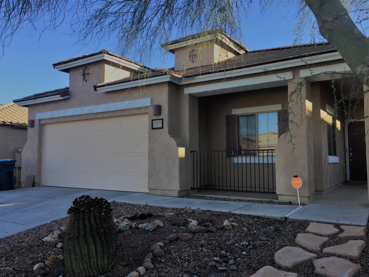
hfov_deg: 61.7
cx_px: 184
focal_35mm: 29
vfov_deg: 48.2
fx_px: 309
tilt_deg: +5.0
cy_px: 138
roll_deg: -0.2
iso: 32
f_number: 2.2
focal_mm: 4.15
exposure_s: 1/501
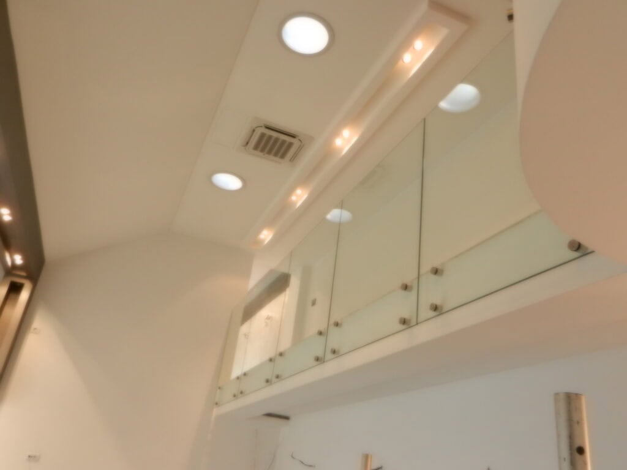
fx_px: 525
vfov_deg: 48.2
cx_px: 314
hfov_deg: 61.7
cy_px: 235
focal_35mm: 29
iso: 400
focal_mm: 5.1
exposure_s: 1/15
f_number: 3.6
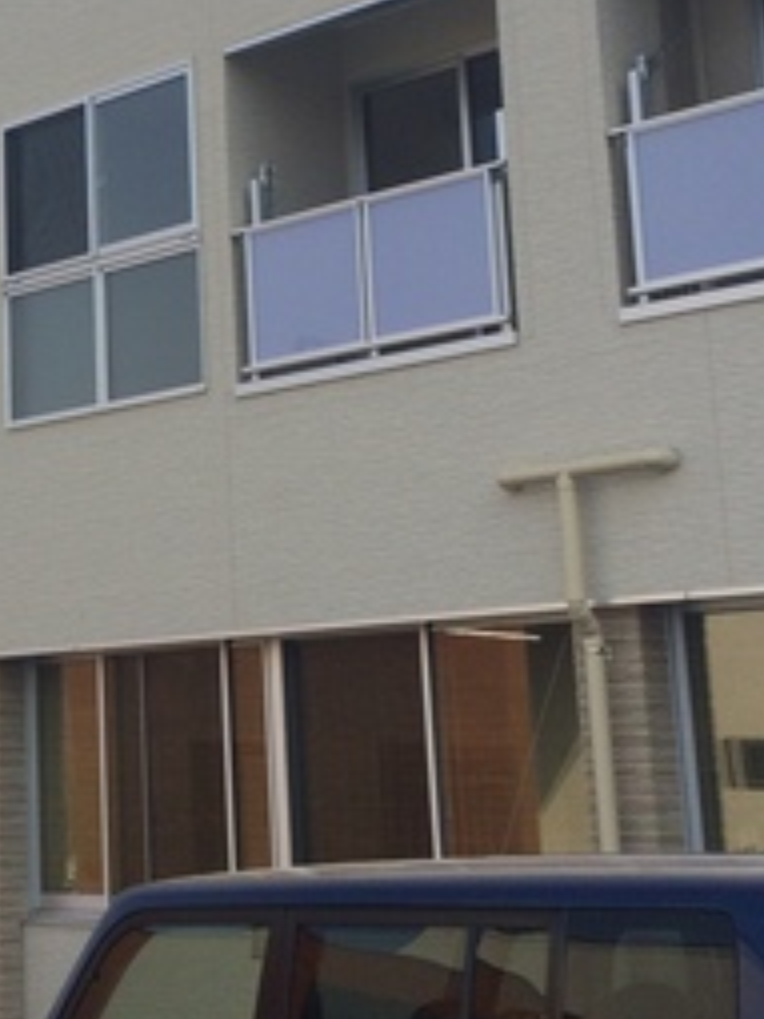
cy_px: 274
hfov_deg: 18.7
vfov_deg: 25.4
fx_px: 2238
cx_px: -60
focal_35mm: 76
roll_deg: +1.4
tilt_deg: +13.5
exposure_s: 1/1709
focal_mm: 4.15
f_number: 2.2
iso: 32
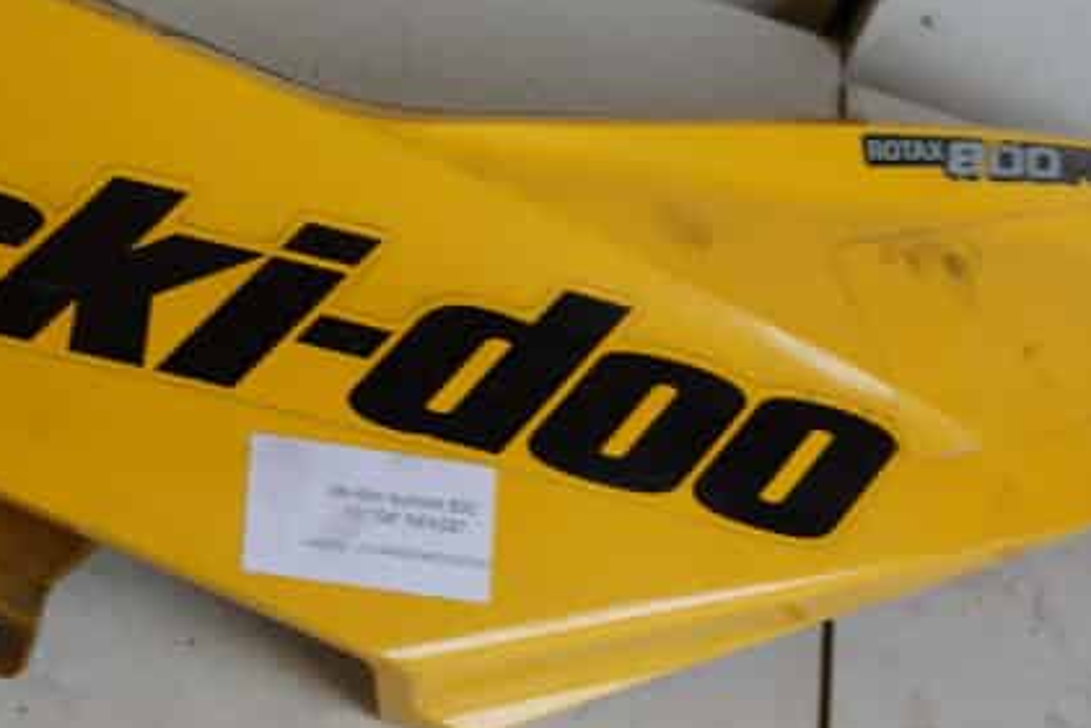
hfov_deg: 26.8
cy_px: 299
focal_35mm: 73
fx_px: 2213
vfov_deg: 18.7
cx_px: 111
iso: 125
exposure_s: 1/60
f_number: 4
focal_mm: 20
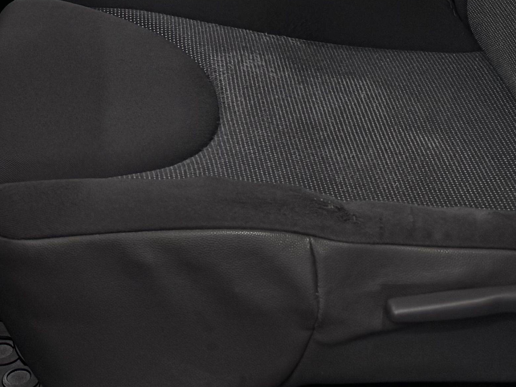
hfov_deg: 21.8
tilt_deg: -9.6
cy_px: -254
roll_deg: +2.8
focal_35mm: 88
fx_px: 1312
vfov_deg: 15.1
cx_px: 71
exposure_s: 1/125
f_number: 1.78
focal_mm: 6.76
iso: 50
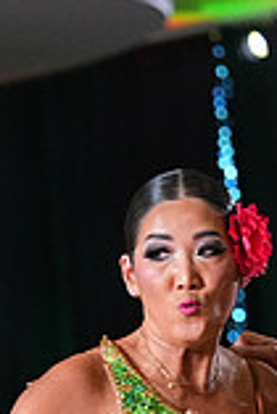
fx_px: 5458
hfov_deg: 2.9
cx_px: 318
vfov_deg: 4.3
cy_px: 736
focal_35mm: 474
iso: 8000
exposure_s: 1/400
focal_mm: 128
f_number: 5
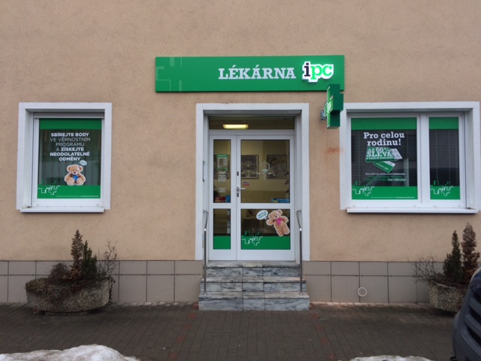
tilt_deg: +1.4
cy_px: 180
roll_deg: +0.6
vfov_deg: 48.2
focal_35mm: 29
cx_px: 240
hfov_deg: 61.7
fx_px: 403
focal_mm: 4.15
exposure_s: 1/100
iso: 64
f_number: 2.2
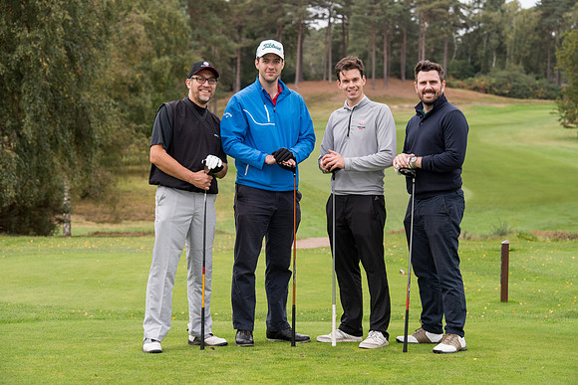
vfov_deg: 11.2
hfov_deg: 16.8
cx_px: 289
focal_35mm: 122
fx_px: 1959
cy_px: 192
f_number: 7.1
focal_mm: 122
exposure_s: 1/250
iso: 640
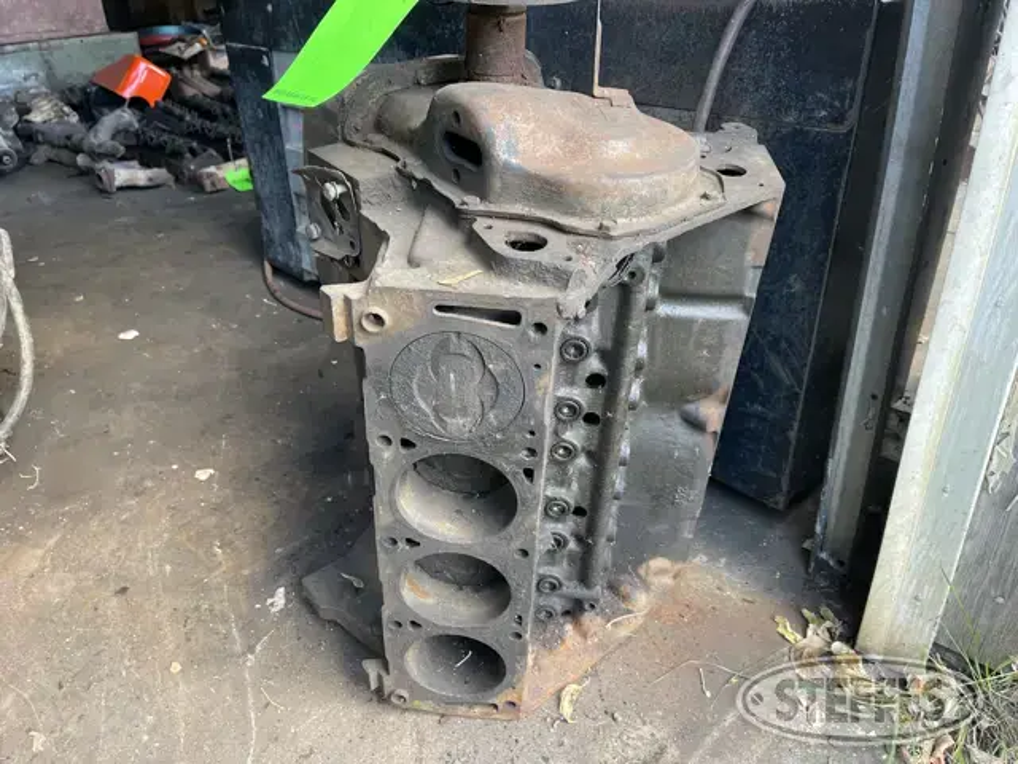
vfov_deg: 53.1
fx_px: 765
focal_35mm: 26
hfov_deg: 67.3
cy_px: 382
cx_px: 509
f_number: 1.6
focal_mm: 5.1
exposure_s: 1/107
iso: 125
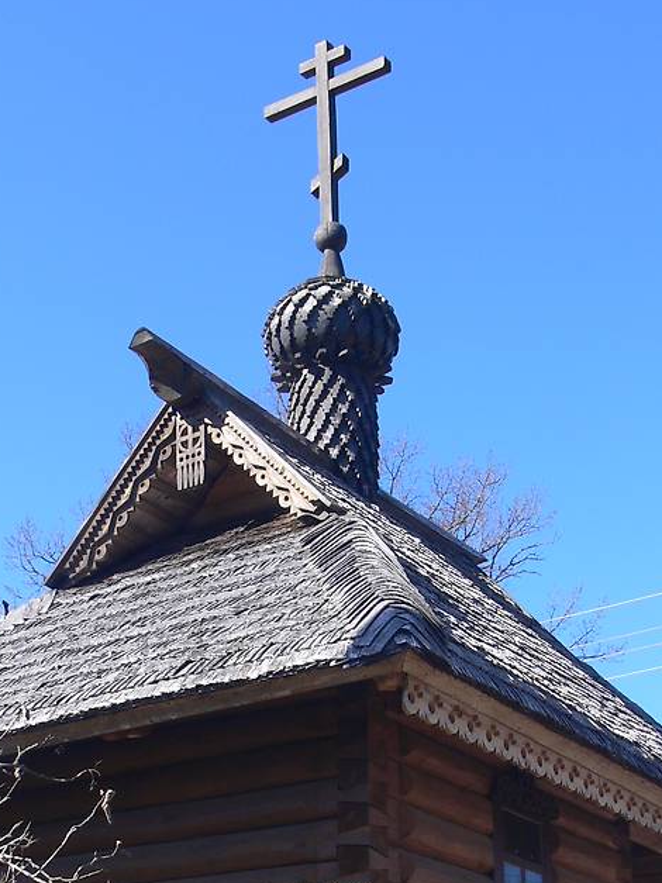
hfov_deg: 21.9
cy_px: 677
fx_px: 1709
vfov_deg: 28.5
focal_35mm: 67
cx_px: 275
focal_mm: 7.4
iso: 80
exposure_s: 1/160
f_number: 5.6
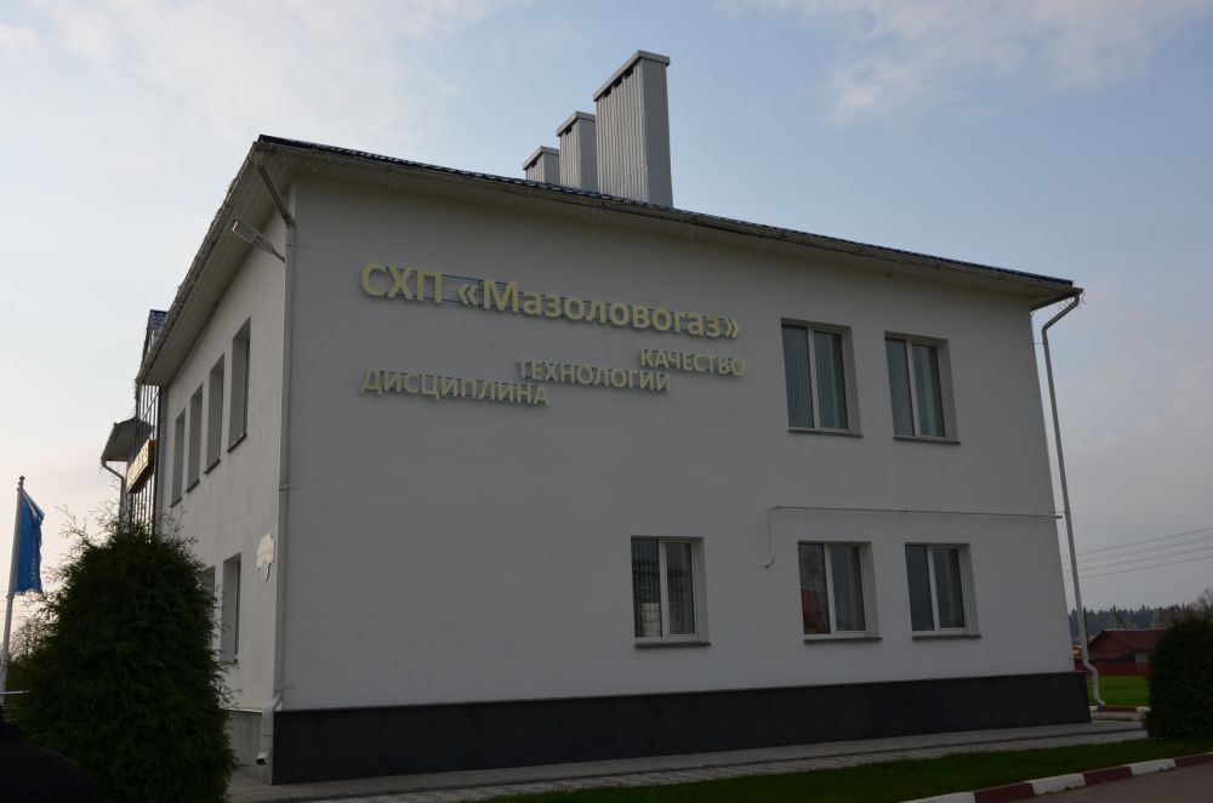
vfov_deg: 39.8
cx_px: 606
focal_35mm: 33
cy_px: 402
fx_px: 1109
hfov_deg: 57.3
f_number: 9
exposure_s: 1/320
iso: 100
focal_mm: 22
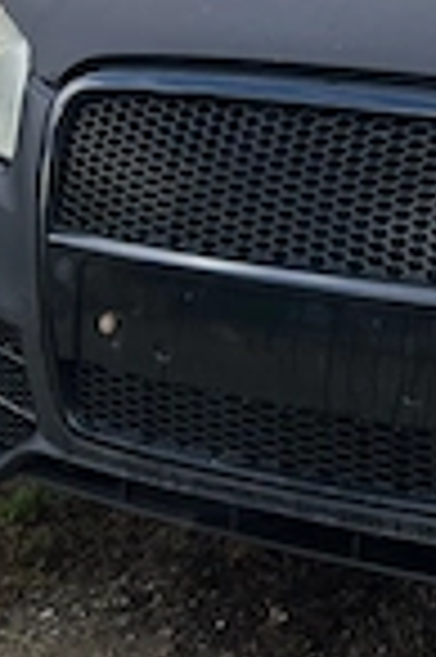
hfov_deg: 17.2
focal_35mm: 74
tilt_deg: -3.4
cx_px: 580
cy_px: -76
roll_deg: -1.6
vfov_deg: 25.3
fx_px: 1347
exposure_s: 1/1698
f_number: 1.5
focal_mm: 5.7
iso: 50
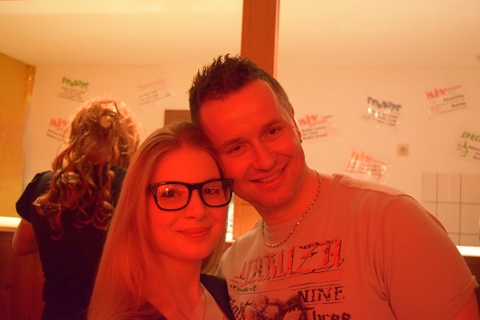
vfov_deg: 33.0
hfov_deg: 47.9
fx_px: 540
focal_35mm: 40
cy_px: 160
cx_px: 240
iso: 6400
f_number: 4
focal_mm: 27
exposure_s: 1/30
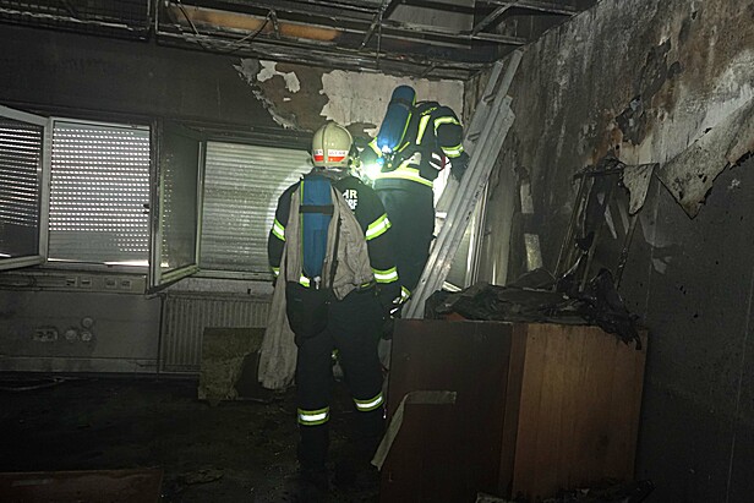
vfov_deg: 46.4
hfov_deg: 65.5
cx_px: 377
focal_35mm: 28
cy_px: 252
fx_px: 587
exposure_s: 1/60
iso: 4000
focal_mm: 28
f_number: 3.5
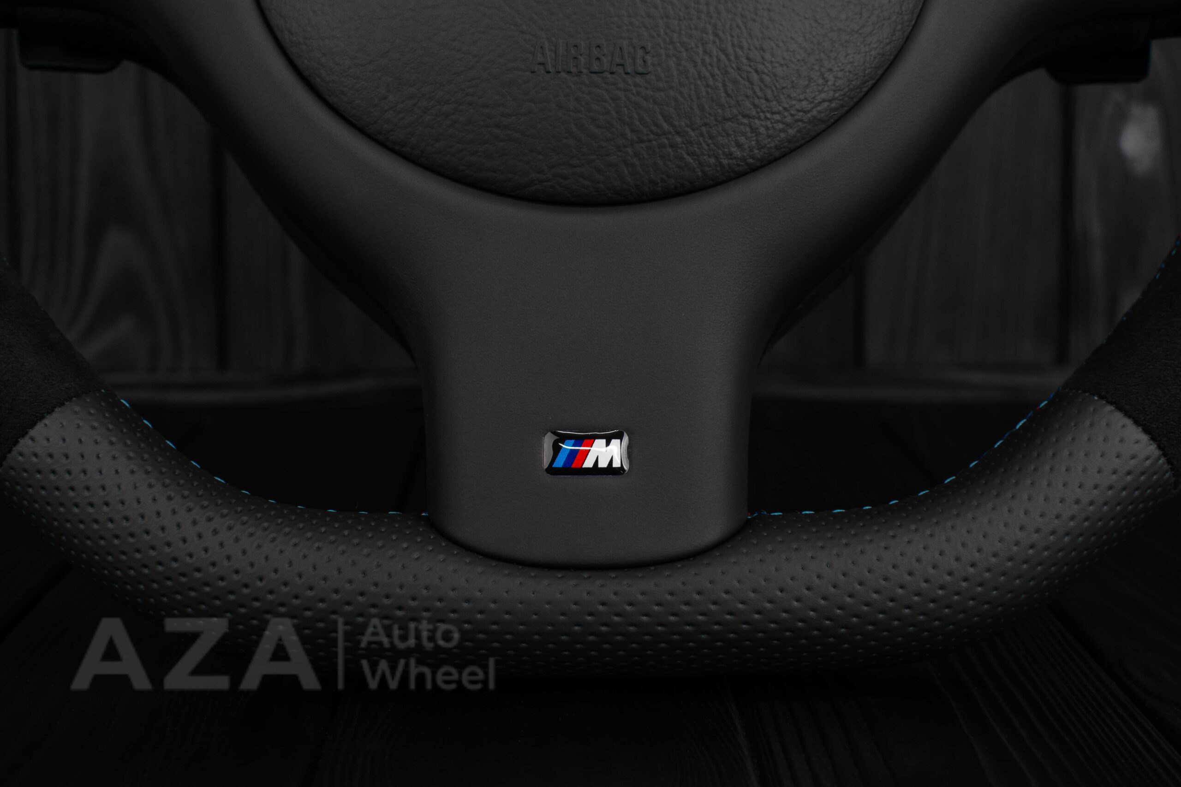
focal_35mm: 52
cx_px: 590
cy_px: 394
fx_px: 1722
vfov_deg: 25.8
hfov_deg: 37.8
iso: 500
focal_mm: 35
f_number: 6.3
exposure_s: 1/125
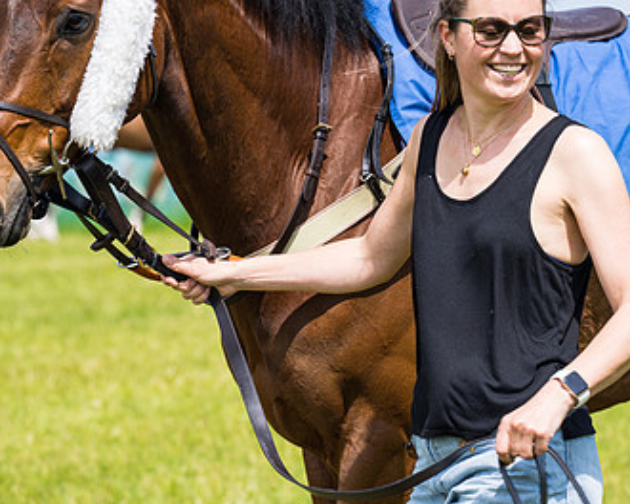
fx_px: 4885
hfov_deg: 7.4
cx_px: 216
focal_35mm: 262
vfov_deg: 5.9
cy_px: 79
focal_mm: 135
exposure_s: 1/400
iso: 50
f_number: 5
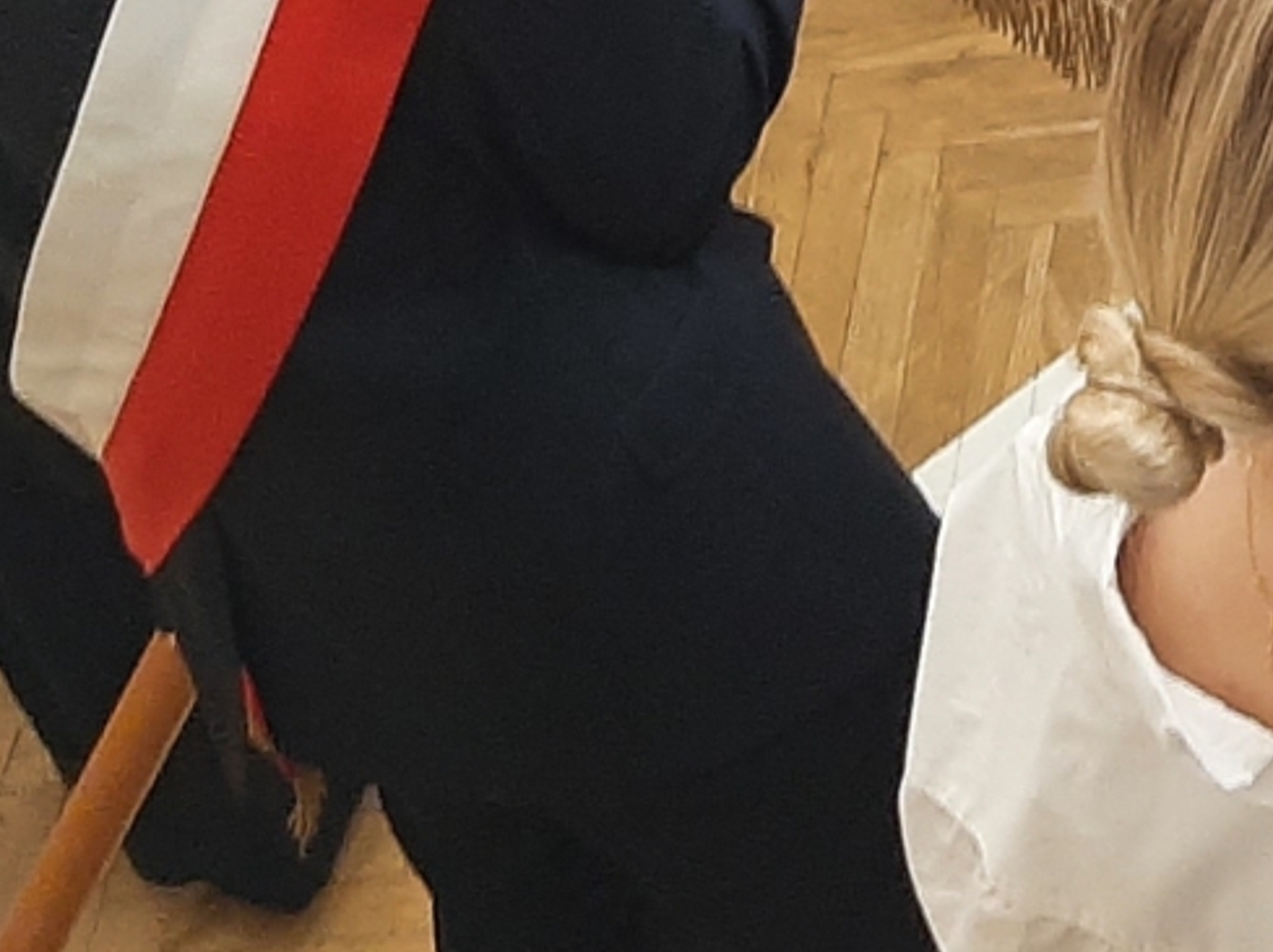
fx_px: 4006
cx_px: 1812
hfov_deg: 16.7
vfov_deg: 12.6
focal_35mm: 109
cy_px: -653
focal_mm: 3.93
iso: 200
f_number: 1.7
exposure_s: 1/50
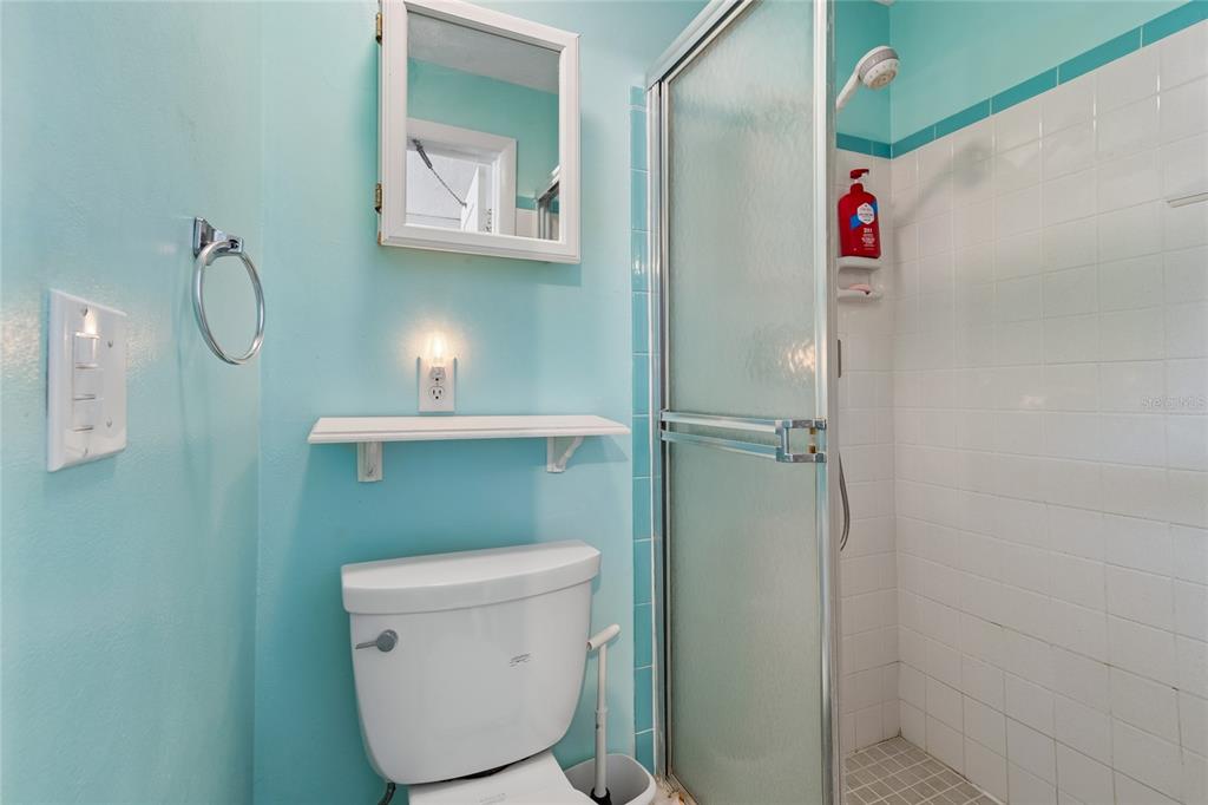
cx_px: 604
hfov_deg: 100.4
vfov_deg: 77.3
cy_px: 402
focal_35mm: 15
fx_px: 503
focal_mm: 10
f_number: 7.1
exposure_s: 1/1.25
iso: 100
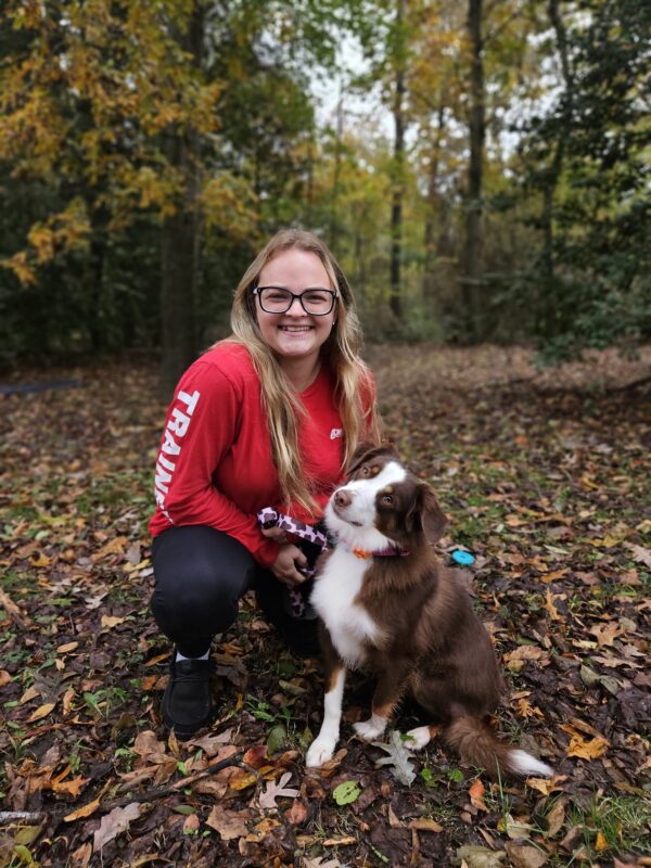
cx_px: 326
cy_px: 434
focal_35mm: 23
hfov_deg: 58.9
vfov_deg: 73.9
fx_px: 577
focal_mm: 5.4
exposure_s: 1/120
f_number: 1.8
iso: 50
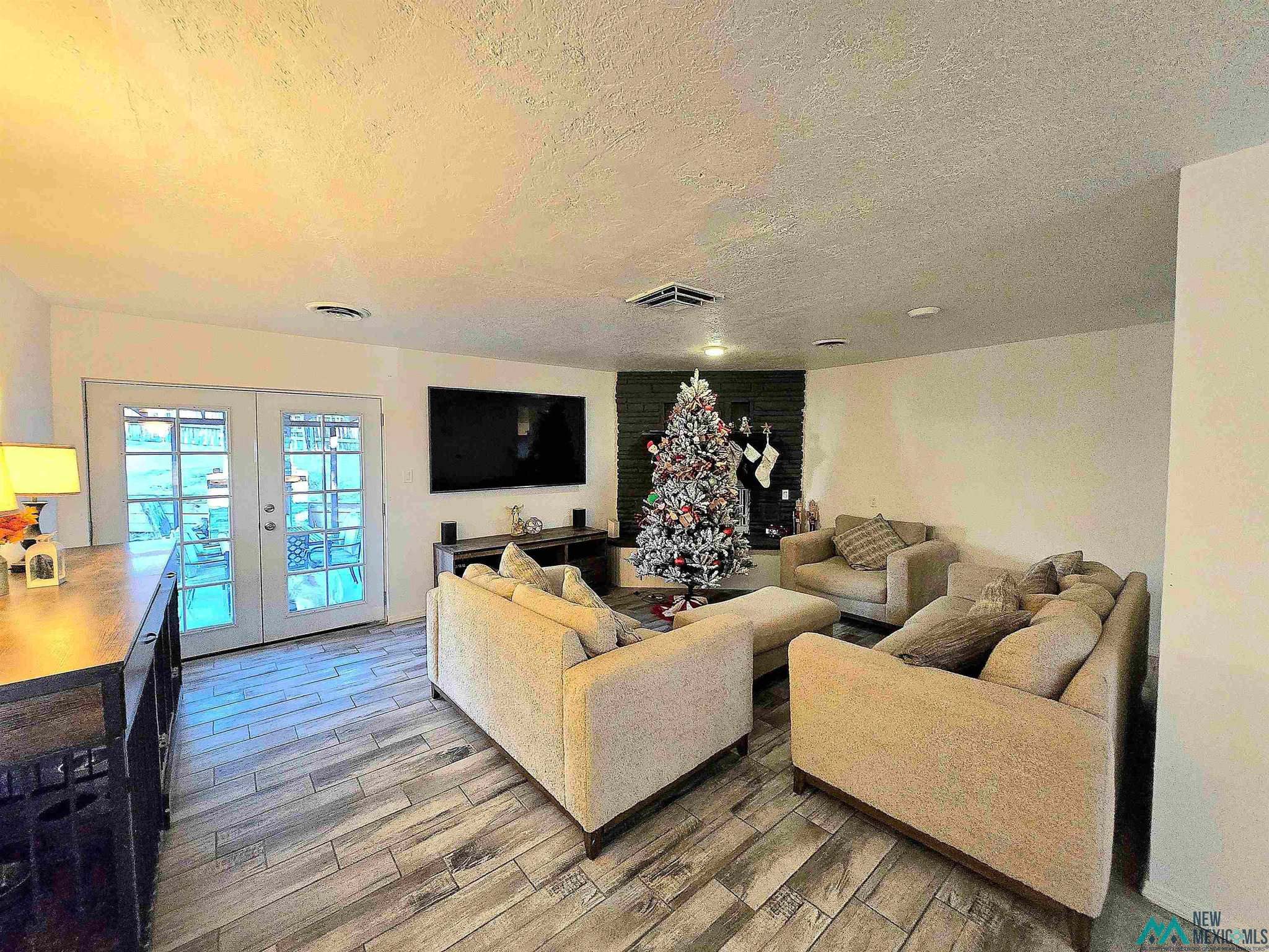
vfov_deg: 89.9
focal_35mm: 13
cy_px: 476
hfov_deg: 106.2
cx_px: 634
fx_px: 477
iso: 320
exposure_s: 1/60.2
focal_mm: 1.7
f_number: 2.2
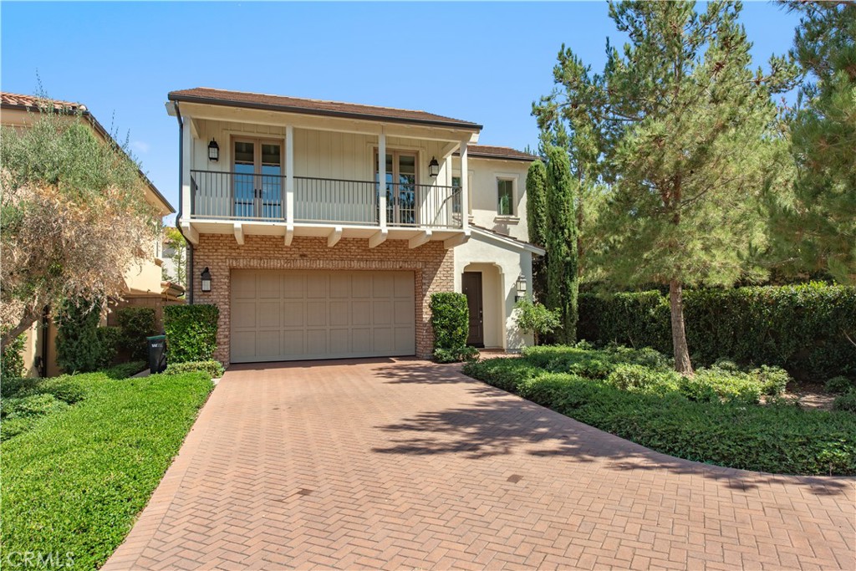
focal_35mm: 22
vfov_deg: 57.2
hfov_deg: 78.6
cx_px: 428
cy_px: 286
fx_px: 523
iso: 200
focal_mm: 22
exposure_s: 1/320
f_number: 9
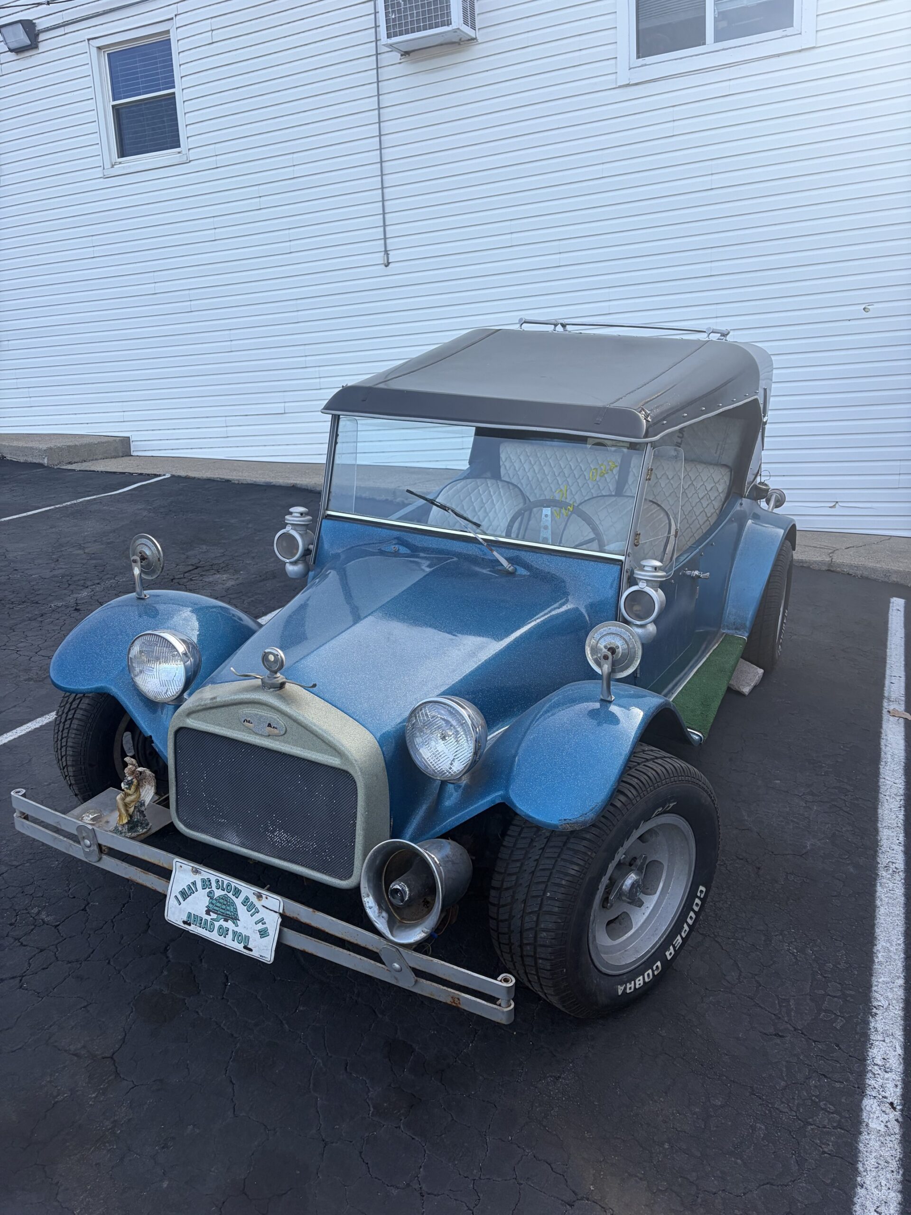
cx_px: 456
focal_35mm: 26
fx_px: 912
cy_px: 608
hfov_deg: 53.1
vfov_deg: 67.3
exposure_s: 1/1155
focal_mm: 5.96
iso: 50
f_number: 1.6
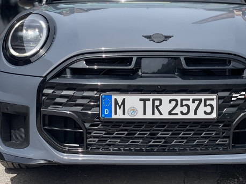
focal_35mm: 75
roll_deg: +1.6
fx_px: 533
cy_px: 60
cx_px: 151
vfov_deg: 19.6
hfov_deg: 25.9
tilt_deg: -3.6
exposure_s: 1/1410
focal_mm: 6
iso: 32
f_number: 2
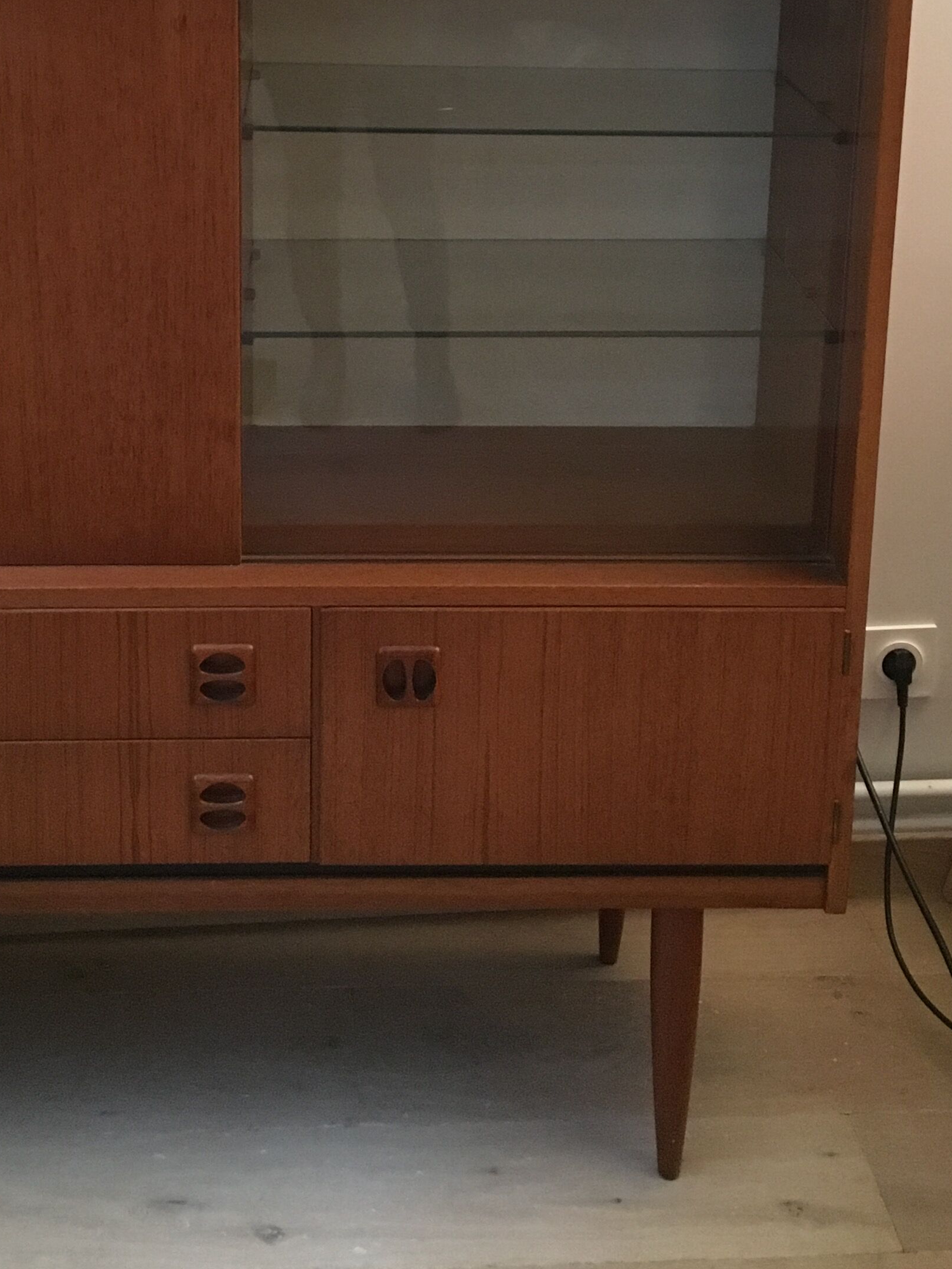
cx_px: 372
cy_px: 173
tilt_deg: -13.9
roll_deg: -0.7
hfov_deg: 27.0
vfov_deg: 34.0
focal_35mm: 54
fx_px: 1980
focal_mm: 4.15
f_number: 2.2
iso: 250
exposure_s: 1/17
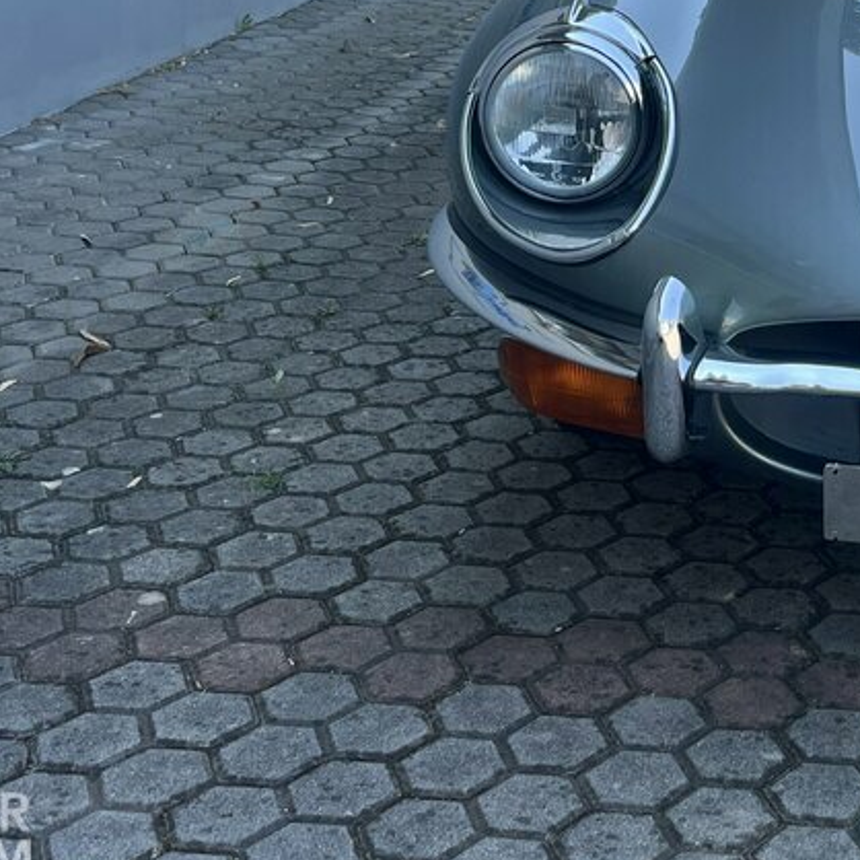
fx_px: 1855
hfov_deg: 24.4
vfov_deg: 24.8
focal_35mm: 66
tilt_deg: -7.5
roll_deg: -1.7
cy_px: -6
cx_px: 936
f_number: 1.6
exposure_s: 1/710
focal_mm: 5.1
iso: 50
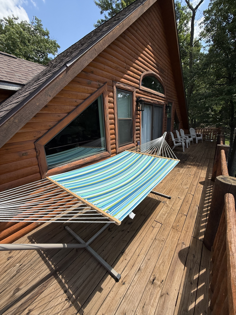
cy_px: 158
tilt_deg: -14.1
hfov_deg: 85.7
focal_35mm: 14
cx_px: 118
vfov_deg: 102.1
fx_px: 127
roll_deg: +1.7
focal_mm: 2.22
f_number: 2.2
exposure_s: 1/2237
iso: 50
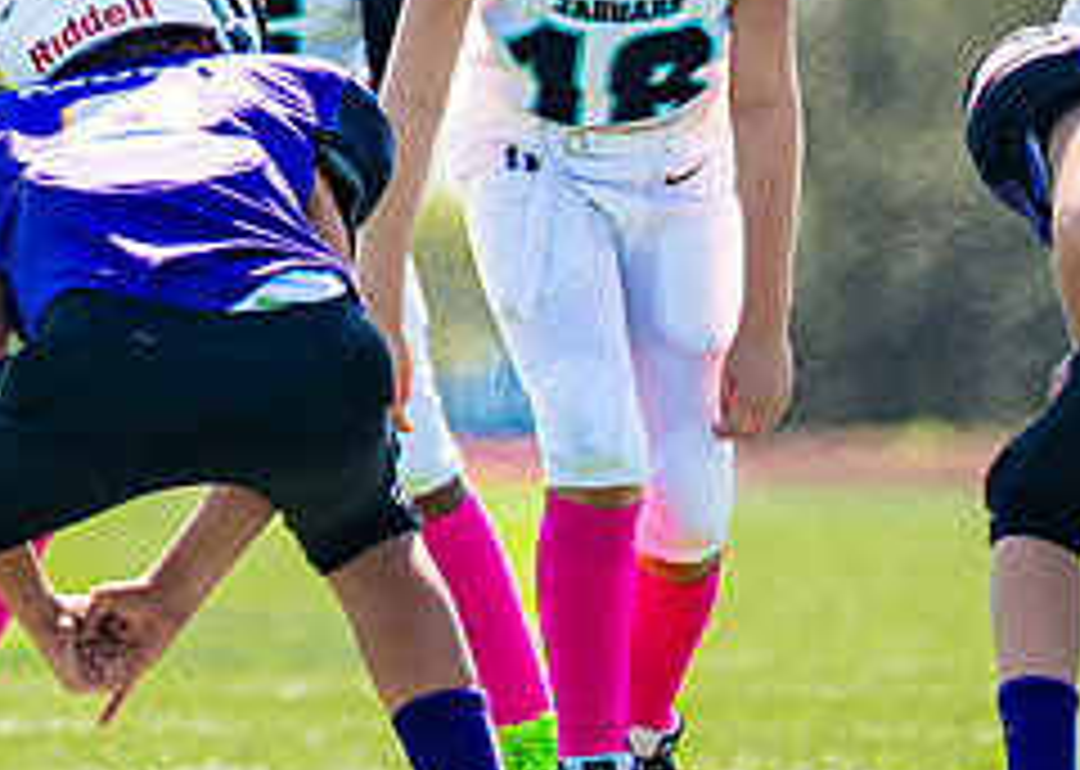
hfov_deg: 1.9
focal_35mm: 1082
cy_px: 1
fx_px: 33160
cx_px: -647
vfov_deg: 1.3
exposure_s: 1/2000
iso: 125
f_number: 2.8
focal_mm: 200
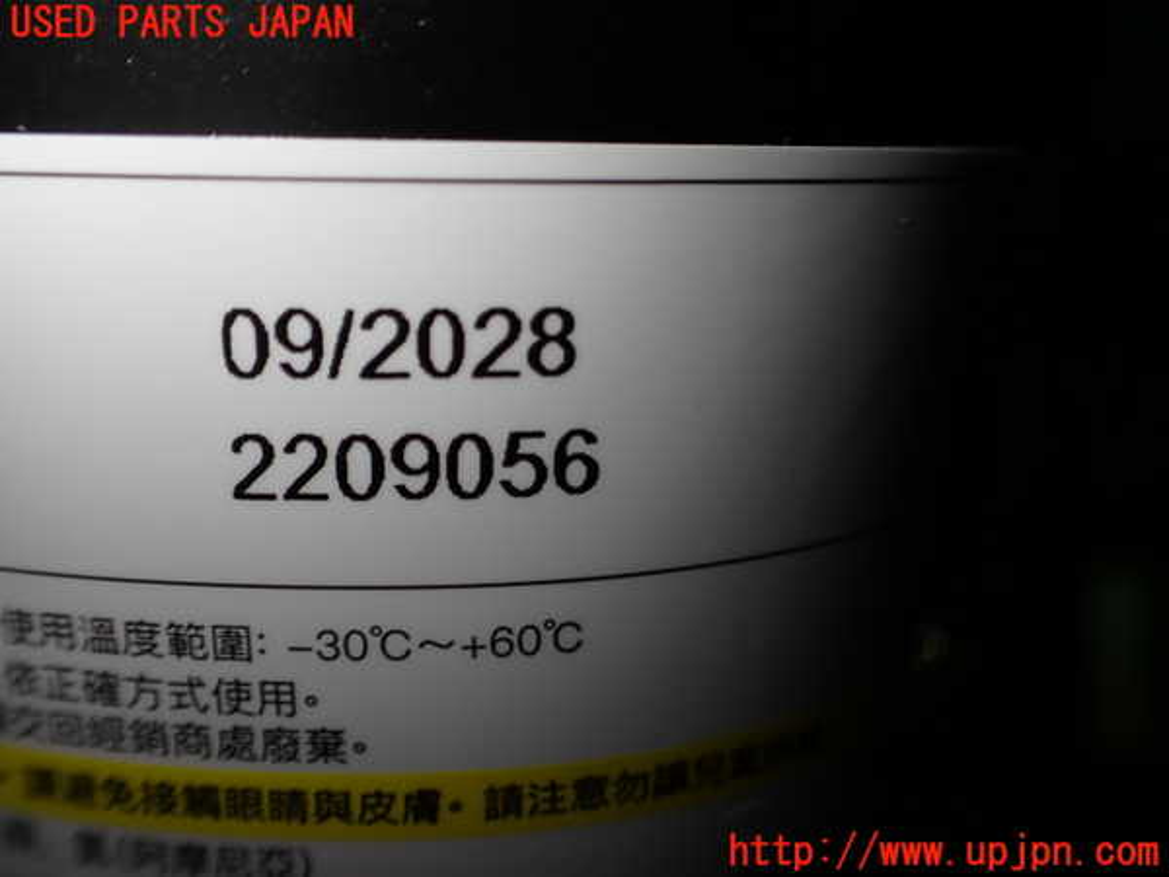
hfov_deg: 60.0
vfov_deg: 46.8
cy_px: 438
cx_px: 584
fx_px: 1013
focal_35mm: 30
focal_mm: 5.4
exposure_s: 1/200
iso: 100
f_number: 2.3
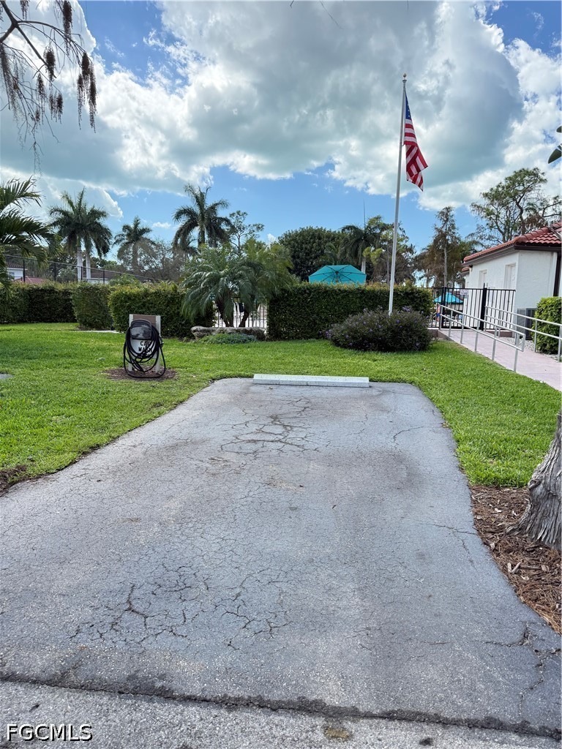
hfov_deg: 56.8
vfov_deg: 71.6
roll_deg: -2.4
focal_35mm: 24
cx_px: 281
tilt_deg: -6.7
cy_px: 374
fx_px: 520
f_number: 1.78
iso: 100
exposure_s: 1/1901
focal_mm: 6.76
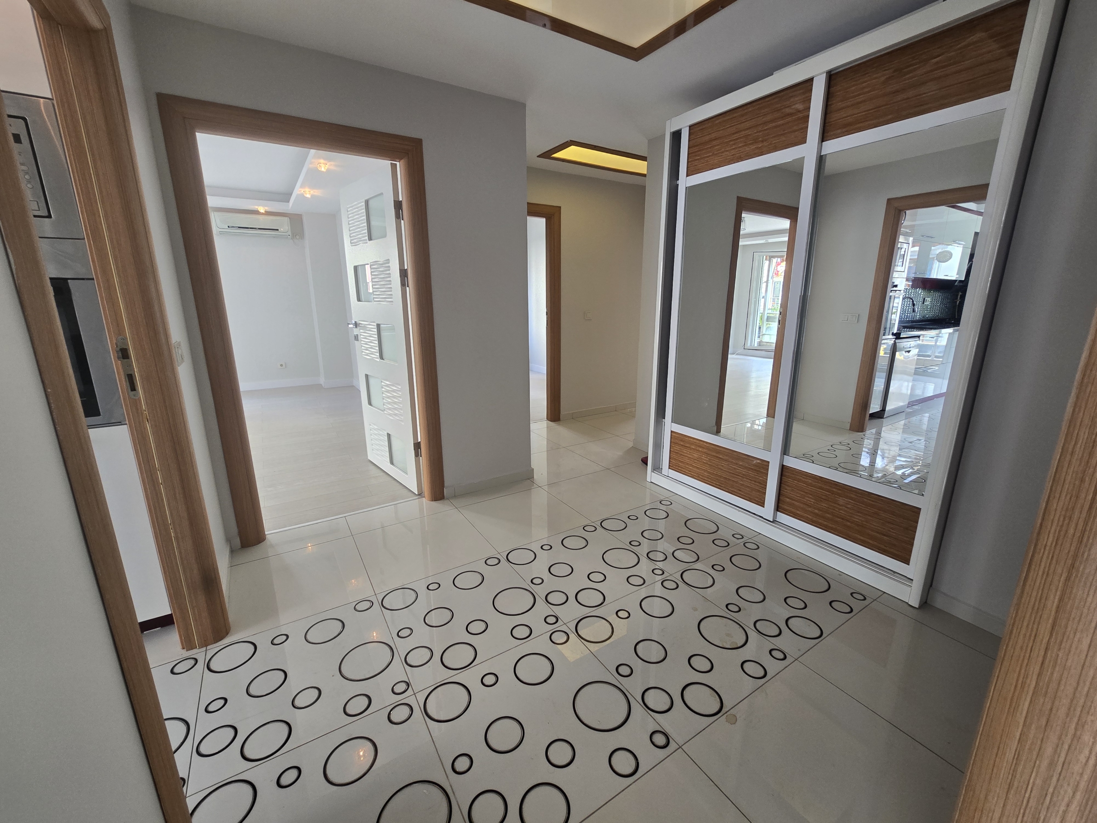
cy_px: 412
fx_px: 412
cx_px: 548
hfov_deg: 106.2
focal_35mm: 13
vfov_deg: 89.9
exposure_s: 1/50
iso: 100
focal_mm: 2.2
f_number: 2.2
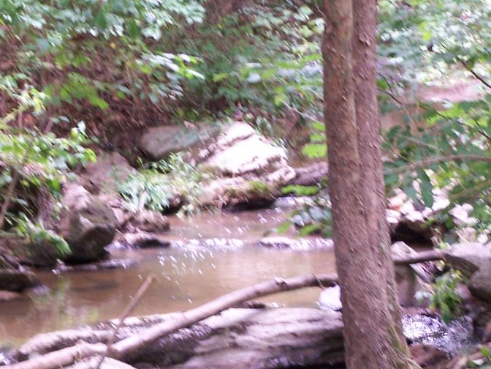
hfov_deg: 9.9
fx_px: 2837
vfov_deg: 7.4
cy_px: 276
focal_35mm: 200
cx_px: 140
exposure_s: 1/25
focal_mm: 17.5
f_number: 3.2
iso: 140
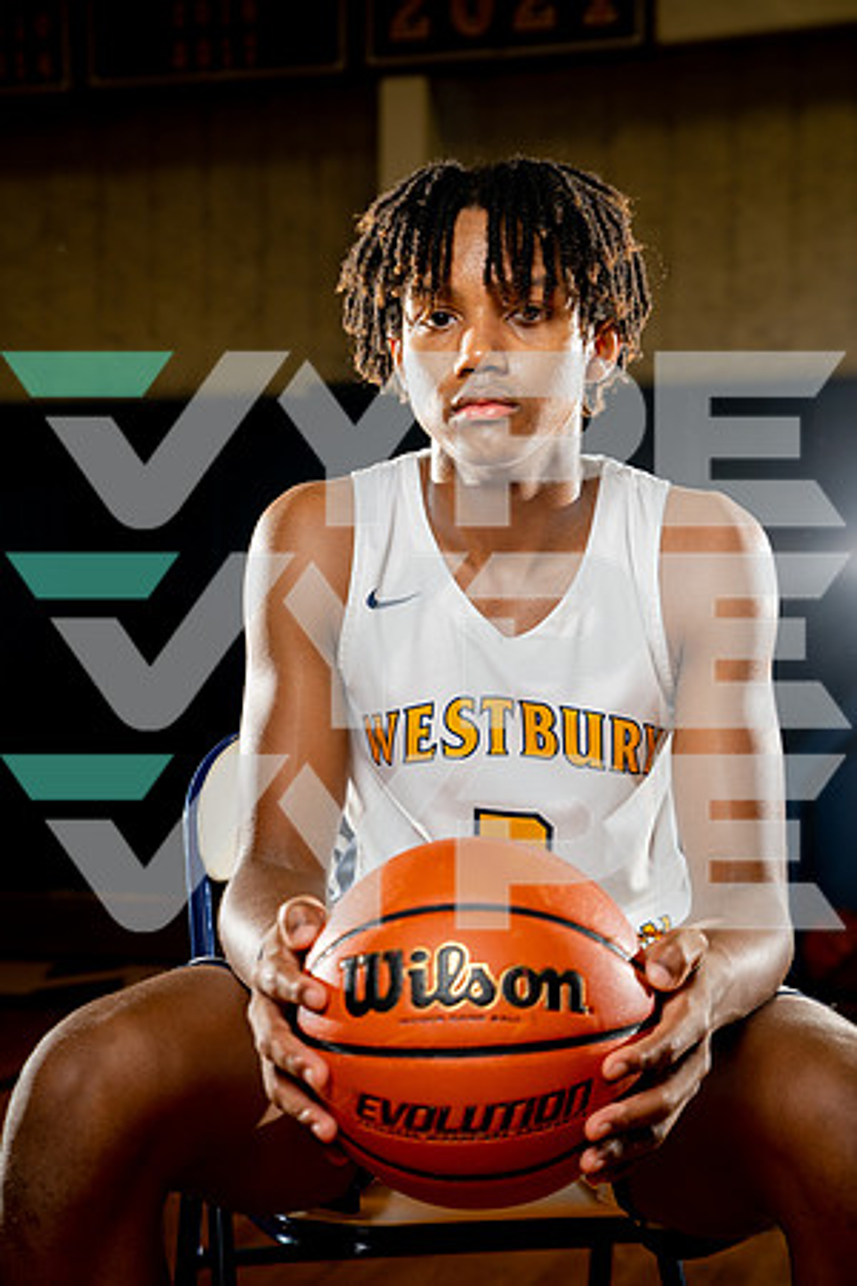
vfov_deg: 31.4
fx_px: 2285
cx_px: 428
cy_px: 643
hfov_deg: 21.2
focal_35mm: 64
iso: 400
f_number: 4.5
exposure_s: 1/250
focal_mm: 64
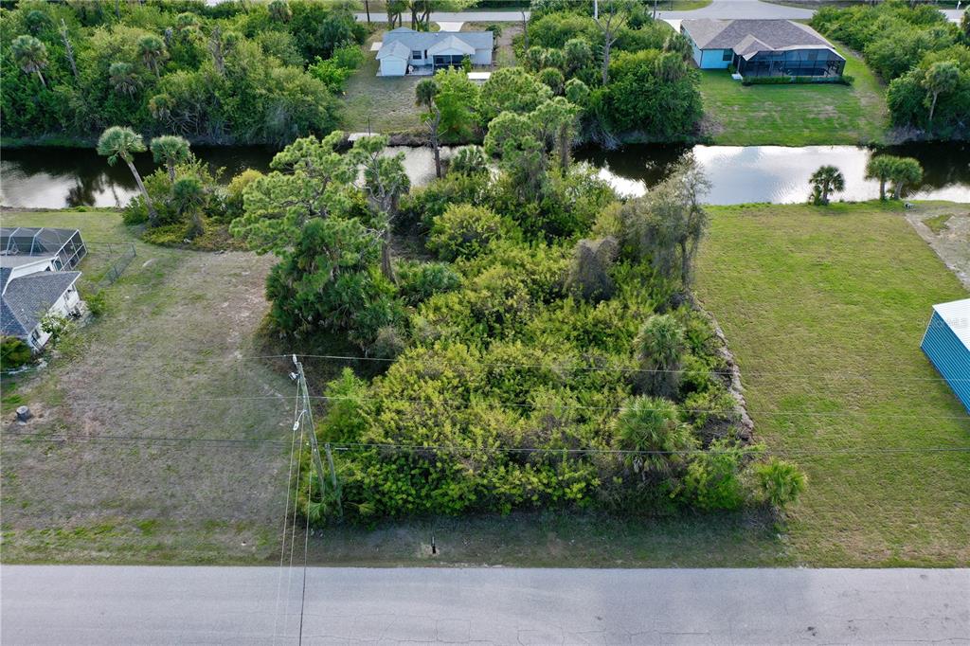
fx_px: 754
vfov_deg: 46.4
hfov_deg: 65.5
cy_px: 323
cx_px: 485
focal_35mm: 28
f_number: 5
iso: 100
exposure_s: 1/200
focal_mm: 10.26
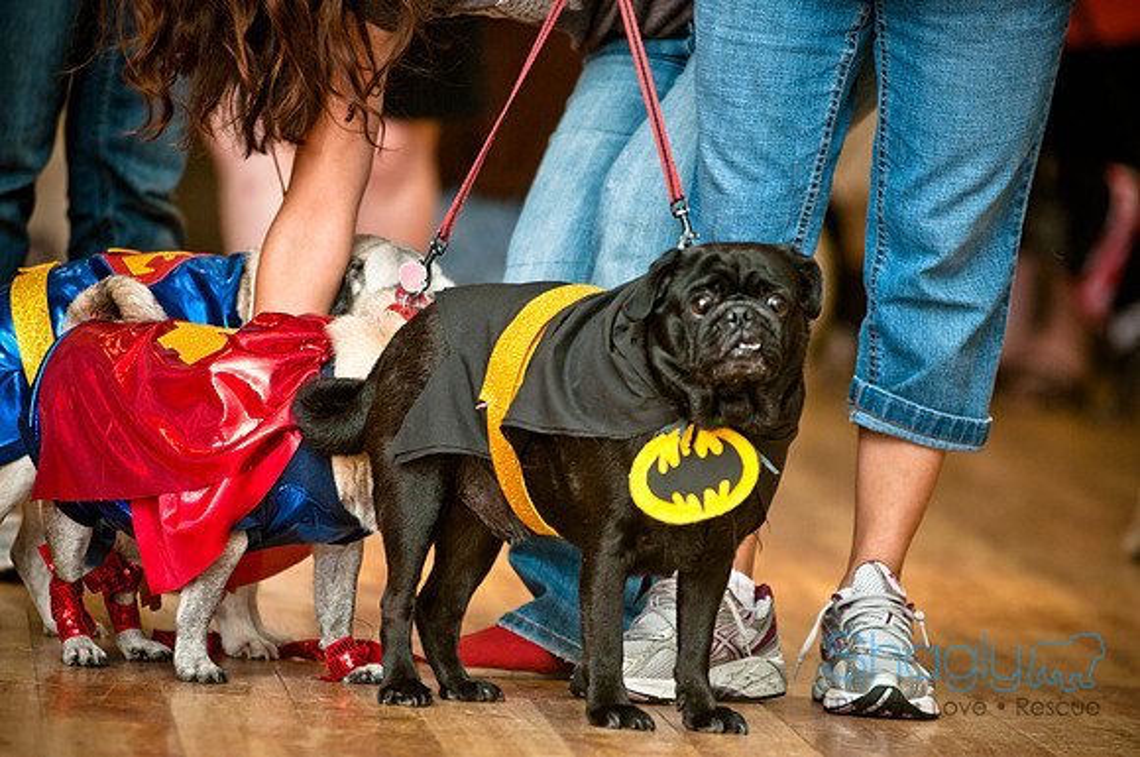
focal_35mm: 300
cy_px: 378
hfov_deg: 6.9
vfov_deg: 4.6
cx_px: 570
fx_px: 9487
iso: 200
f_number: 2.8
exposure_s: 1/200
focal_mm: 200
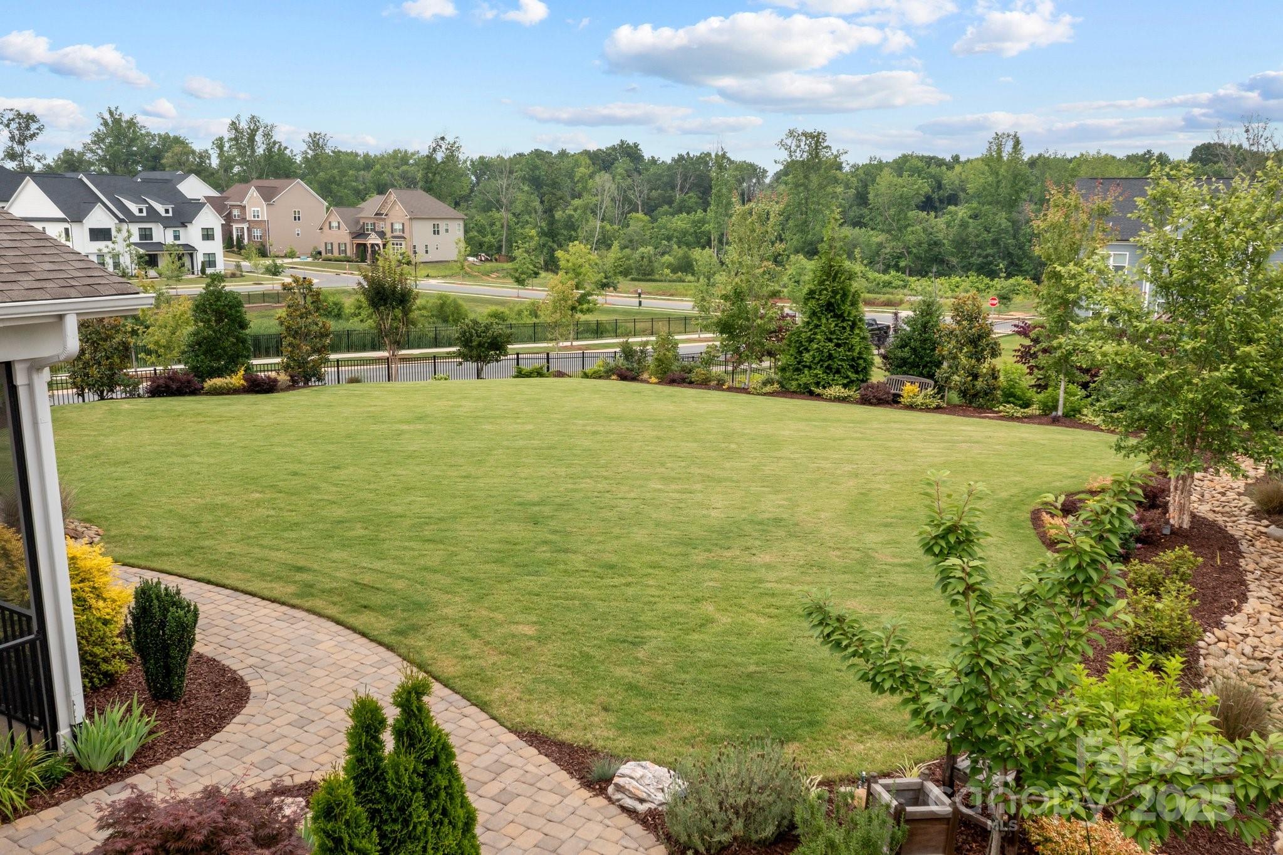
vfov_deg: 46.4
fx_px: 998
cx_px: 642
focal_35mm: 28
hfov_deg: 65.5
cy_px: 428
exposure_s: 1/320
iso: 100
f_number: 5
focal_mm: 10.26
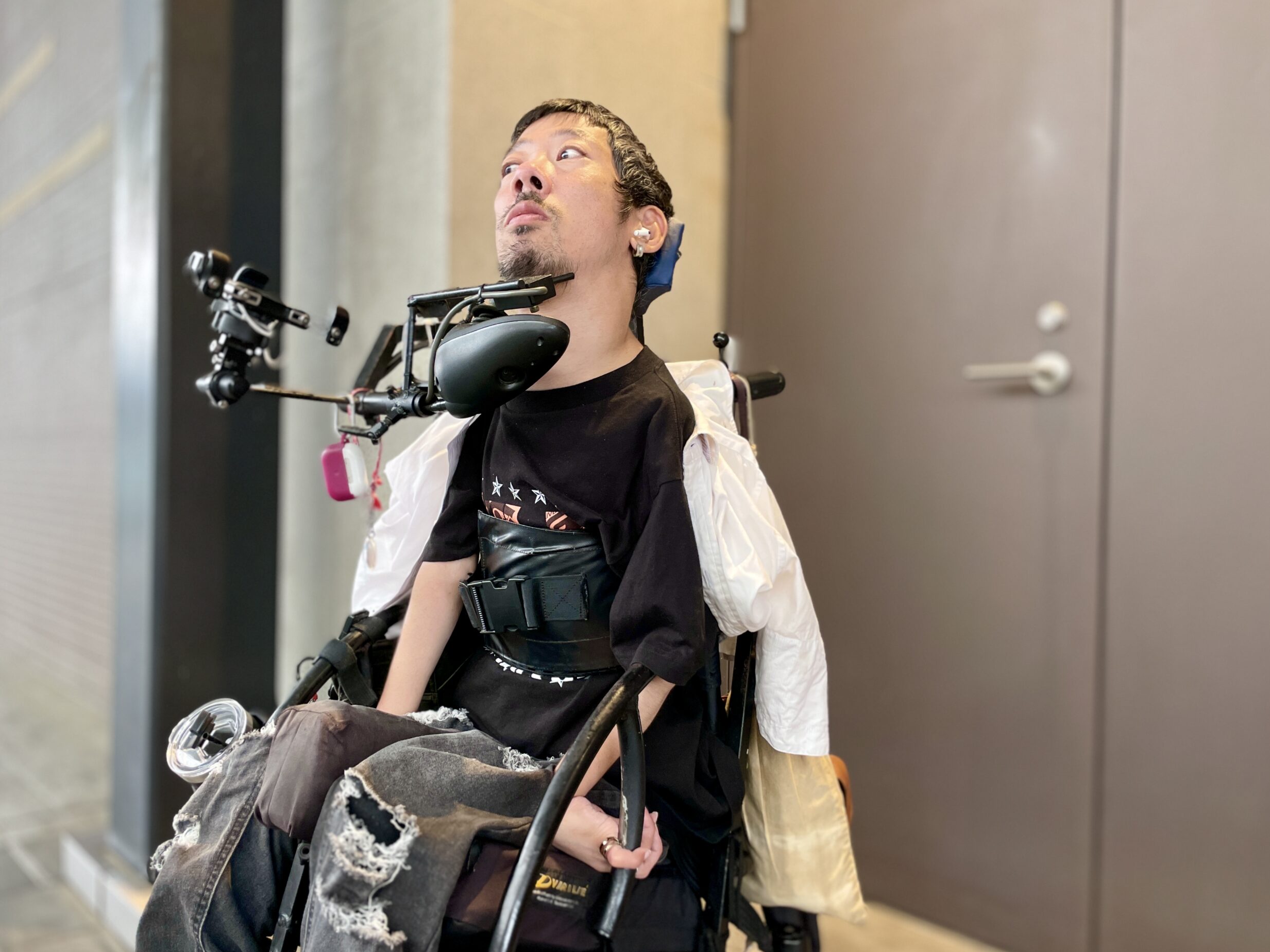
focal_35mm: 27
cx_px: 626
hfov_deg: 65.3
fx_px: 991
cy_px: 492
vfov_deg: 51.3
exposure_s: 1/50
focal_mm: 4.2
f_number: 1.6
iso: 100
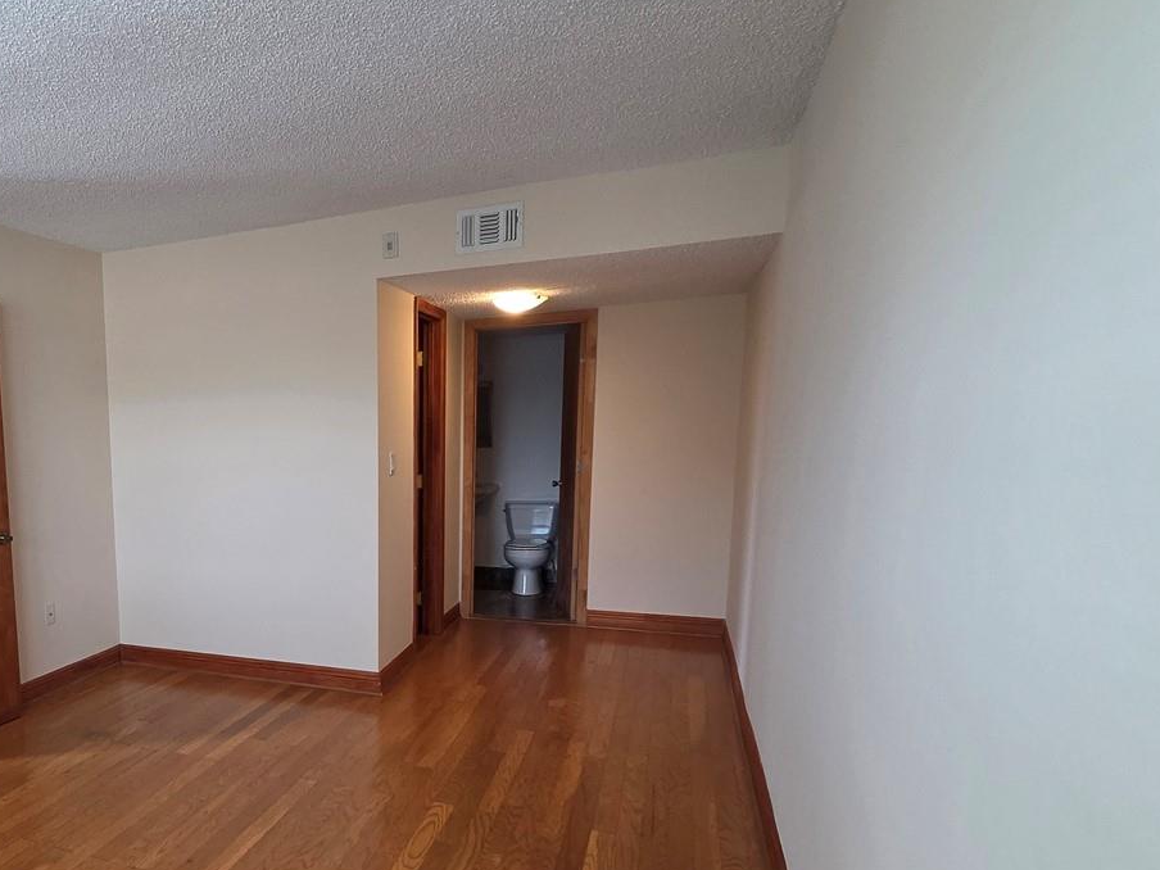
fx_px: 771
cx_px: 208
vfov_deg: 57.8
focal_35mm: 23
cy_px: 570
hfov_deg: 66.1
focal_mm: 2.2
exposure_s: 1/120
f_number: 2.2
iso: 320
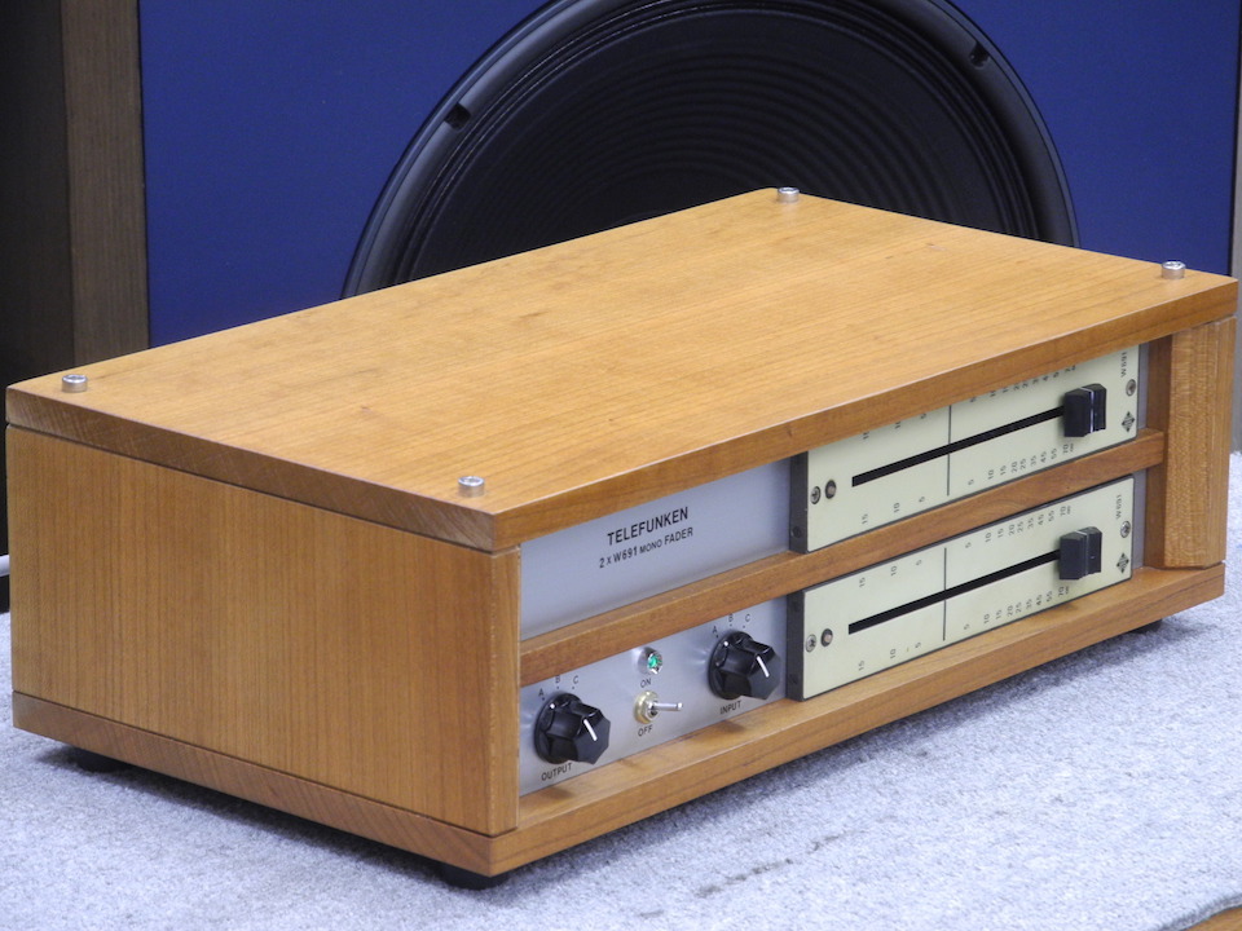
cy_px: 466
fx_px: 5490
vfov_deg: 9.7
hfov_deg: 12.9
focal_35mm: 153
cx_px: 621
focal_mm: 32.6
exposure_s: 1/9.5
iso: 400
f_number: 5
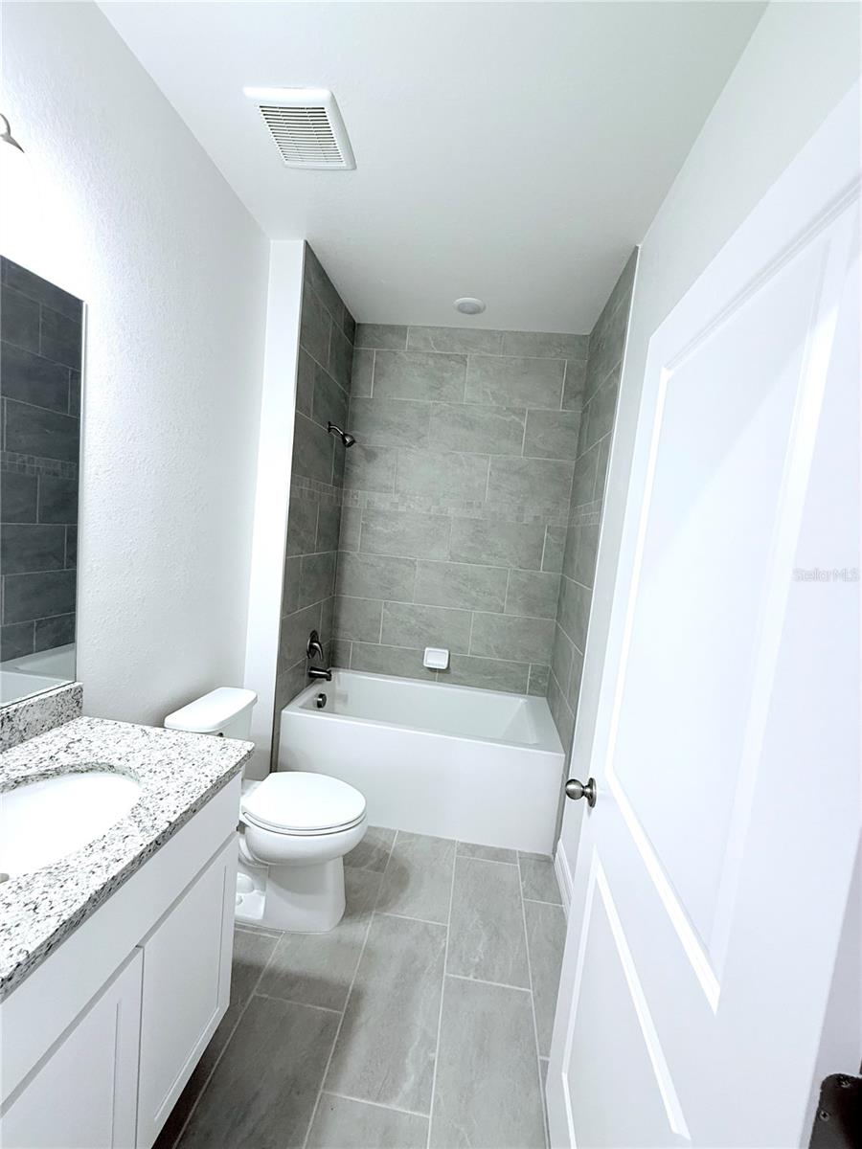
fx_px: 465
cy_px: 574
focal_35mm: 14
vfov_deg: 102.1
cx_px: 431
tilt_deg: -4.1
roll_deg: -5.4
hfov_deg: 85.7
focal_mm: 2.22
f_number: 2.2
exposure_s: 1/60
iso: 200
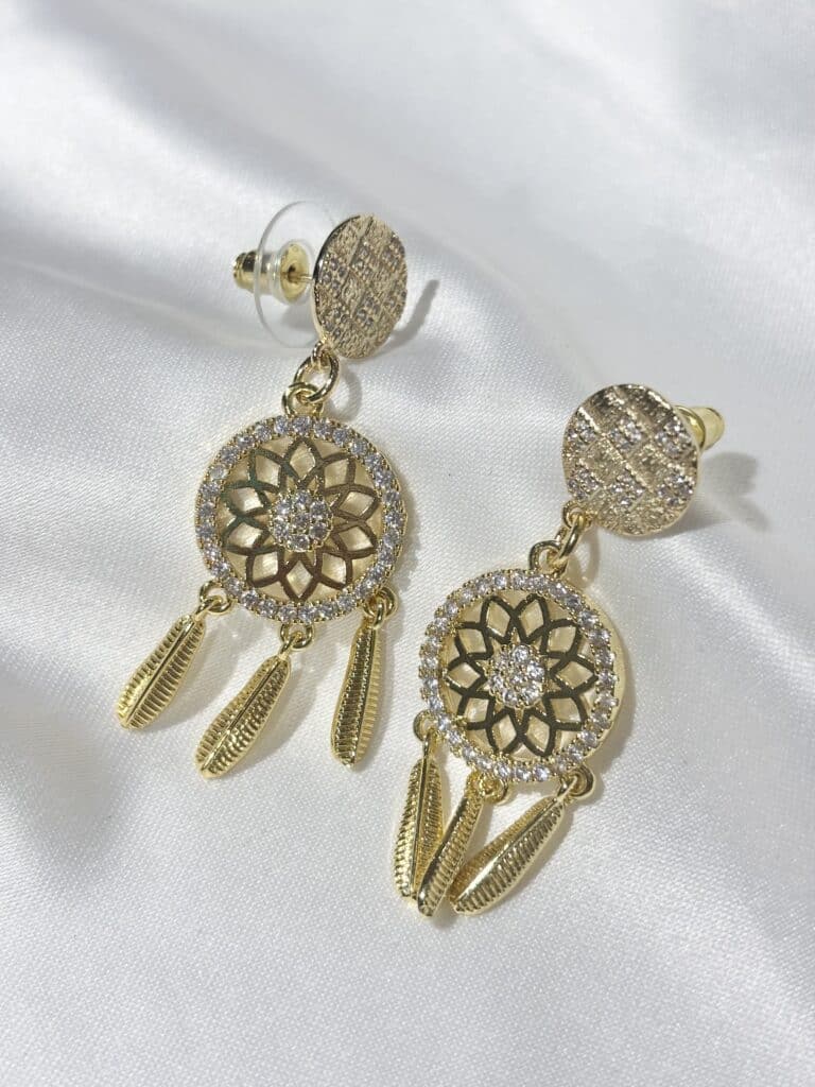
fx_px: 1632
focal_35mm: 52
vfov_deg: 36.8
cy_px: 544
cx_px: 408
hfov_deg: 28.0
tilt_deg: -53.3
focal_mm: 5.96
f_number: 1.6
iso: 32
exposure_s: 1/315
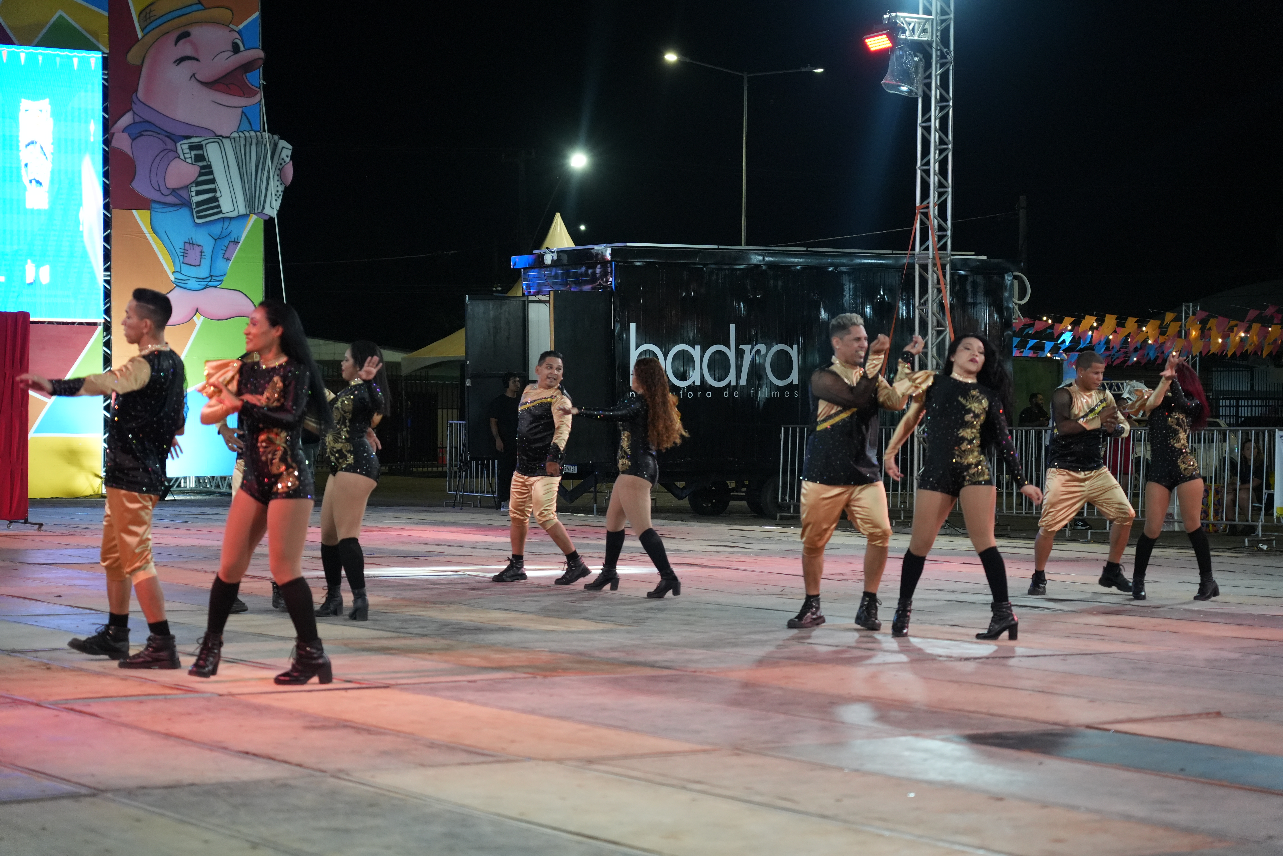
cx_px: 642
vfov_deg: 17.3
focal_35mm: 79
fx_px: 2815
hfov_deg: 25.7
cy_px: 428
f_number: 4
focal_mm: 79
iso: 4000
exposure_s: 1/250
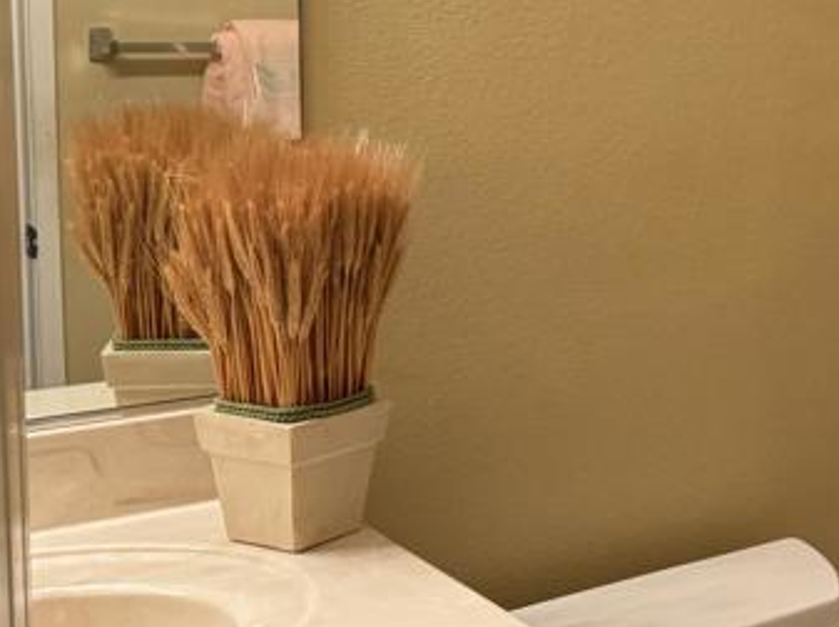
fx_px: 1767
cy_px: 199
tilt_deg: -9.0
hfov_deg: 23.9
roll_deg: -2.2
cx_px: 1046
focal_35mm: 73
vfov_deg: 20.0
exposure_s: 1/60
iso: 320
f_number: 1.78
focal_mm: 6.76
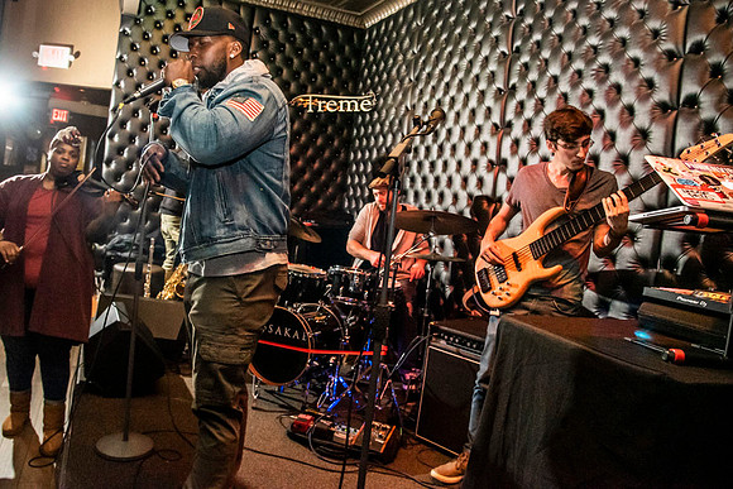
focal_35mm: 27
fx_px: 553
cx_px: 321
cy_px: 212
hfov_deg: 66.9
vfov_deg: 47.6
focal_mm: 24
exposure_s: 1/200
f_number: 4
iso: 6400
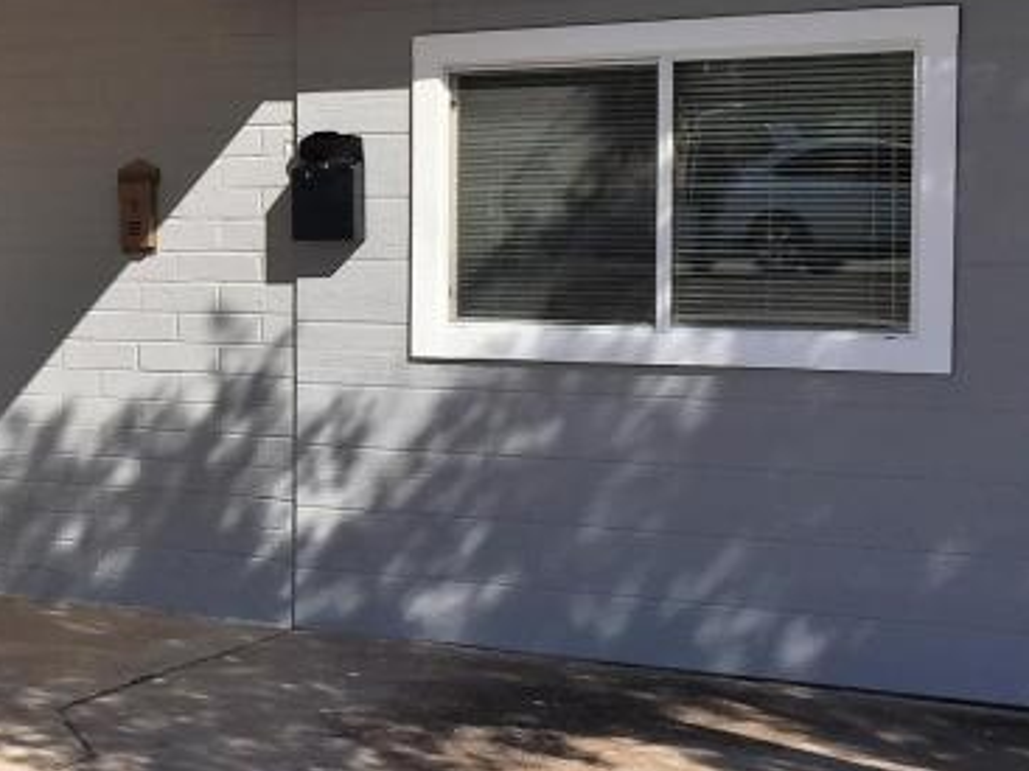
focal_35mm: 81
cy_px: 325
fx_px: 2407
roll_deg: +0.1
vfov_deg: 18.2
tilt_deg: -2.5
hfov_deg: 22.5
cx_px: -151
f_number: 2.2
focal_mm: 4.15
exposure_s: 1/2083
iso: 32
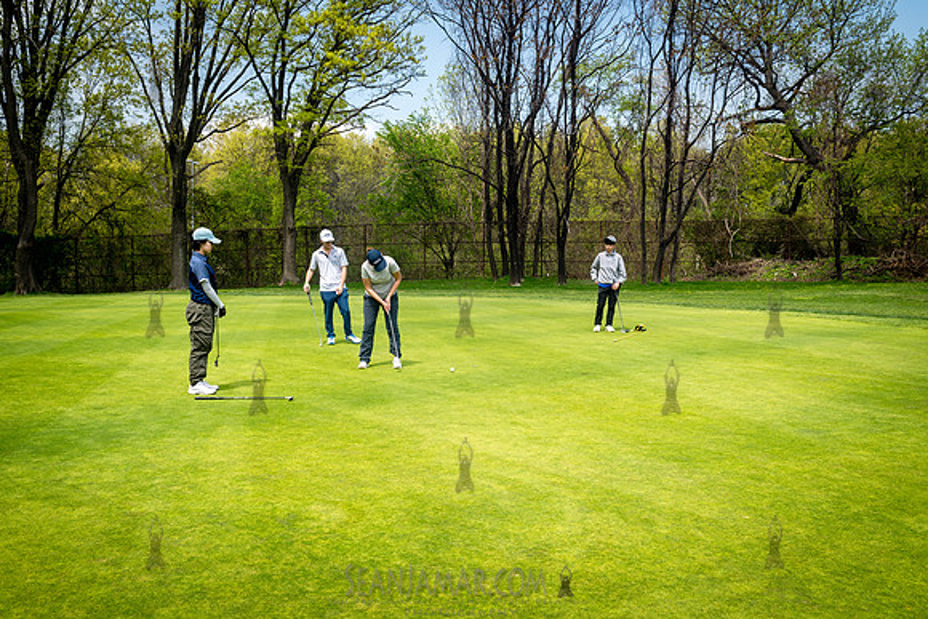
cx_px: 464
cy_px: 310
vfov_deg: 37.9
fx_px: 902
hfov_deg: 54.4
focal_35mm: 35
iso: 200
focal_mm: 35
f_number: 7.1
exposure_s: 1/400
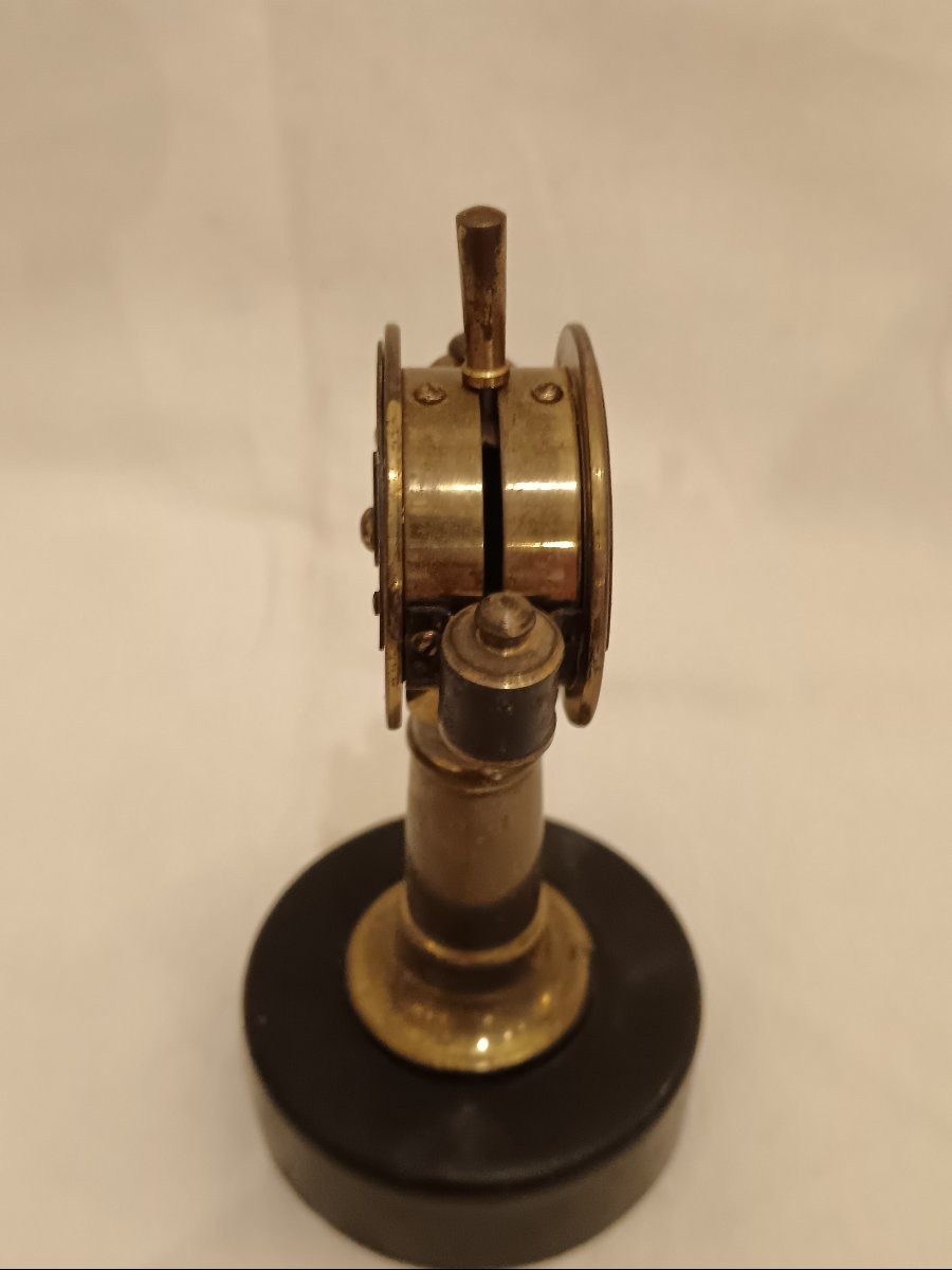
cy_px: 635
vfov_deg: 47.9
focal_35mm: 39
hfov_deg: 36.8
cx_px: 476
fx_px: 1430
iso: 1284
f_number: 1.9
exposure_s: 1/25
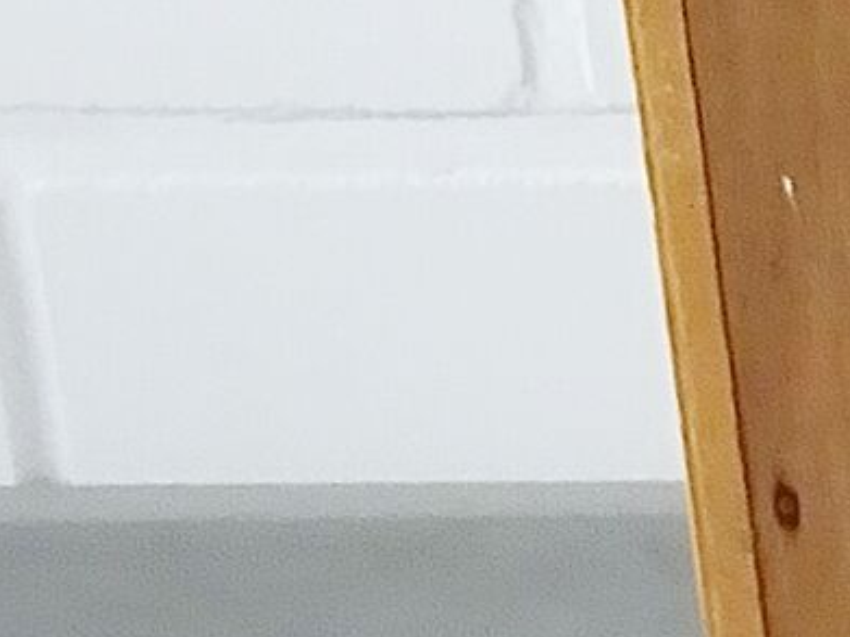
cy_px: 317
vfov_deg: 8.1
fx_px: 4517
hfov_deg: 8.2
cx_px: 2963
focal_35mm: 184
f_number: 3.5
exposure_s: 1/30
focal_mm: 4.1
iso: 400
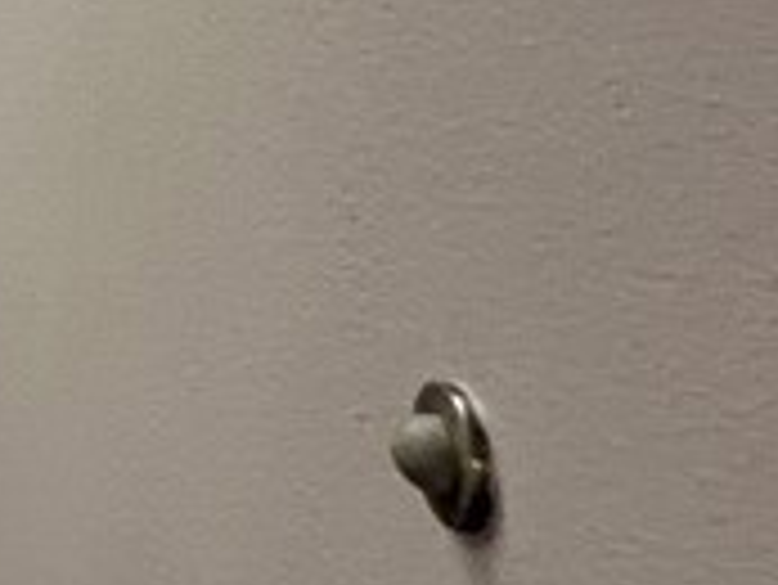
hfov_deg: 15.1
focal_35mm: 77
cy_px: -459
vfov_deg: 16.2
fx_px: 1732
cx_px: -1079
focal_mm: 1.57
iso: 200
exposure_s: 1/60
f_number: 1.8
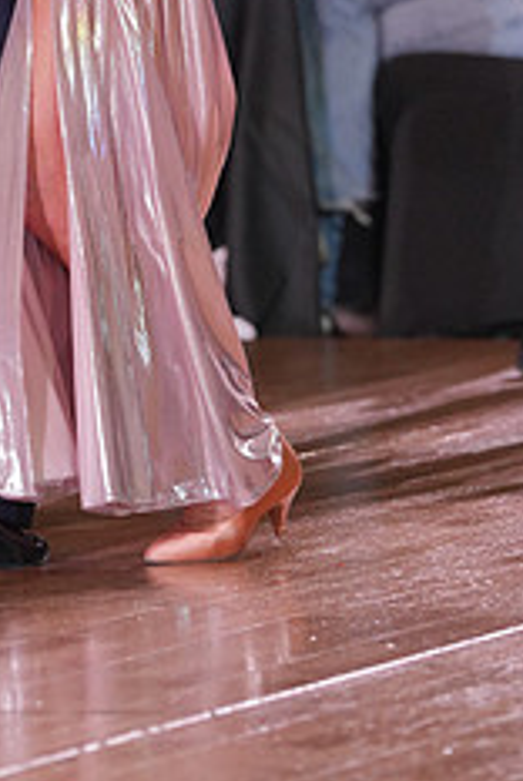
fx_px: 9994
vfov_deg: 4.5
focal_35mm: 460
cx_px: 2
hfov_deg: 3.0
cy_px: -178
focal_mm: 185
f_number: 4
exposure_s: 1/500
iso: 2000
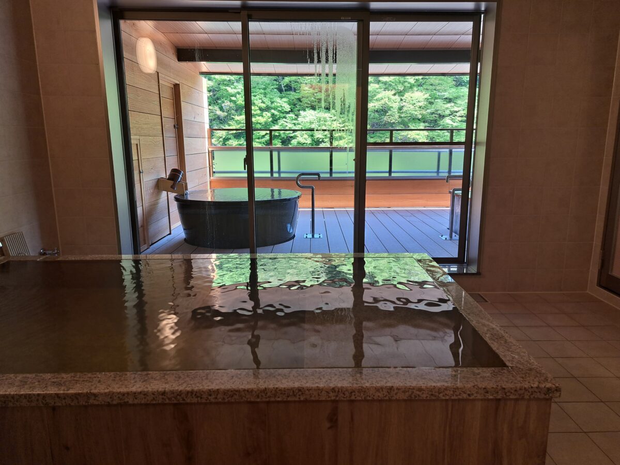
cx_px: 310
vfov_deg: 56.8
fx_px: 430
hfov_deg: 71.6
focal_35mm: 24
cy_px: 232
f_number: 1.8
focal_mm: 5.23
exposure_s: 1/50
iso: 50
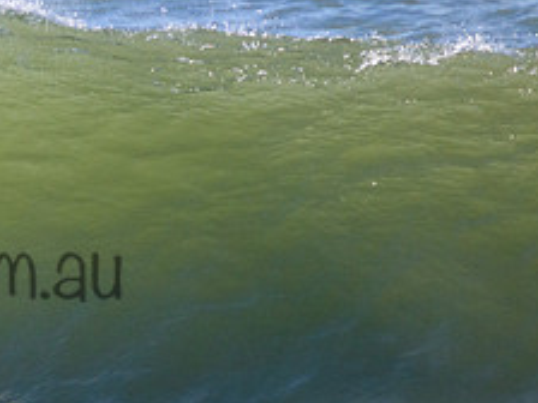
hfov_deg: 1.0
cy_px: 243
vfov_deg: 0.7
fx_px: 30913
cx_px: -132
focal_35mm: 1989
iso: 2200
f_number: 11
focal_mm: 800
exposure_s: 1/2000
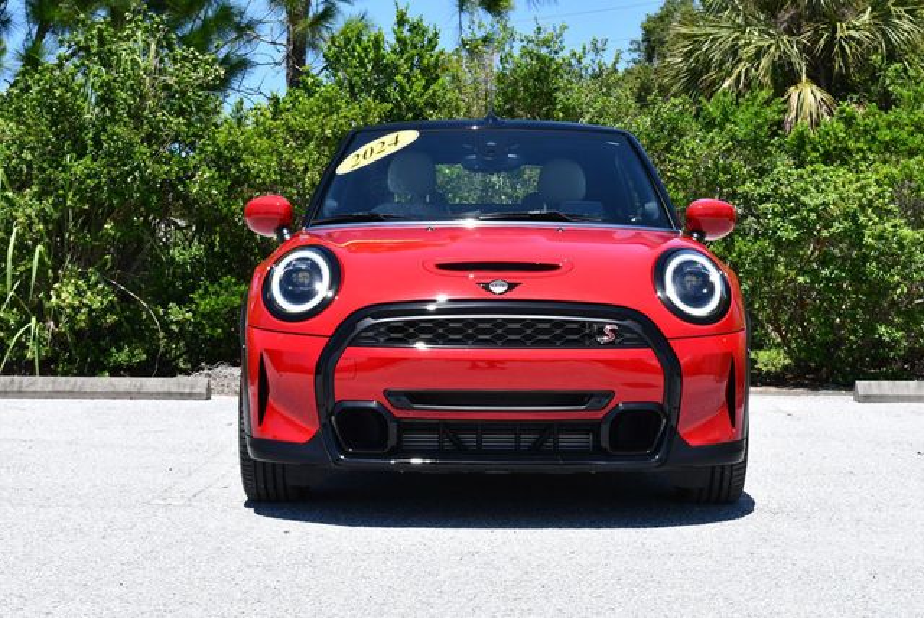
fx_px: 1798
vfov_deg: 19.5
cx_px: 462
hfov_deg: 28.8
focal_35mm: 70
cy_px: 309
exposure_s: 1/250
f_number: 8
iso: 140
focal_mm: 35
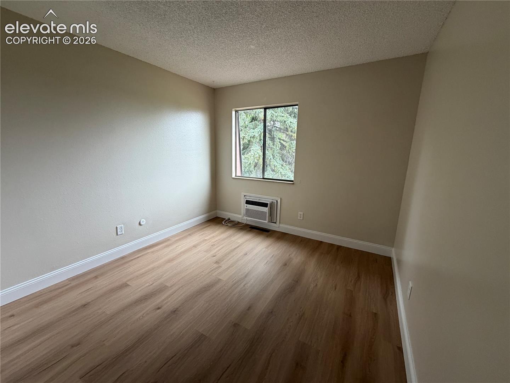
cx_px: 255
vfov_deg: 85.7
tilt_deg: -12.0
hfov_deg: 102.1
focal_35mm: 14
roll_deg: -1.2
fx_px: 206
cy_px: 192
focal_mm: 2.22
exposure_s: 1/121
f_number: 2.2
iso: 200
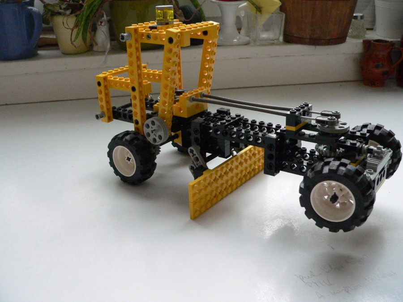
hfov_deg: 51.4
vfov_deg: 39.7
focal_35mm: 36
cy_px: 151
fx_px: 419
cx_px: 202
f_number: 2.8
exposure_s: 1/25
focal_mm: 6
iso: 400
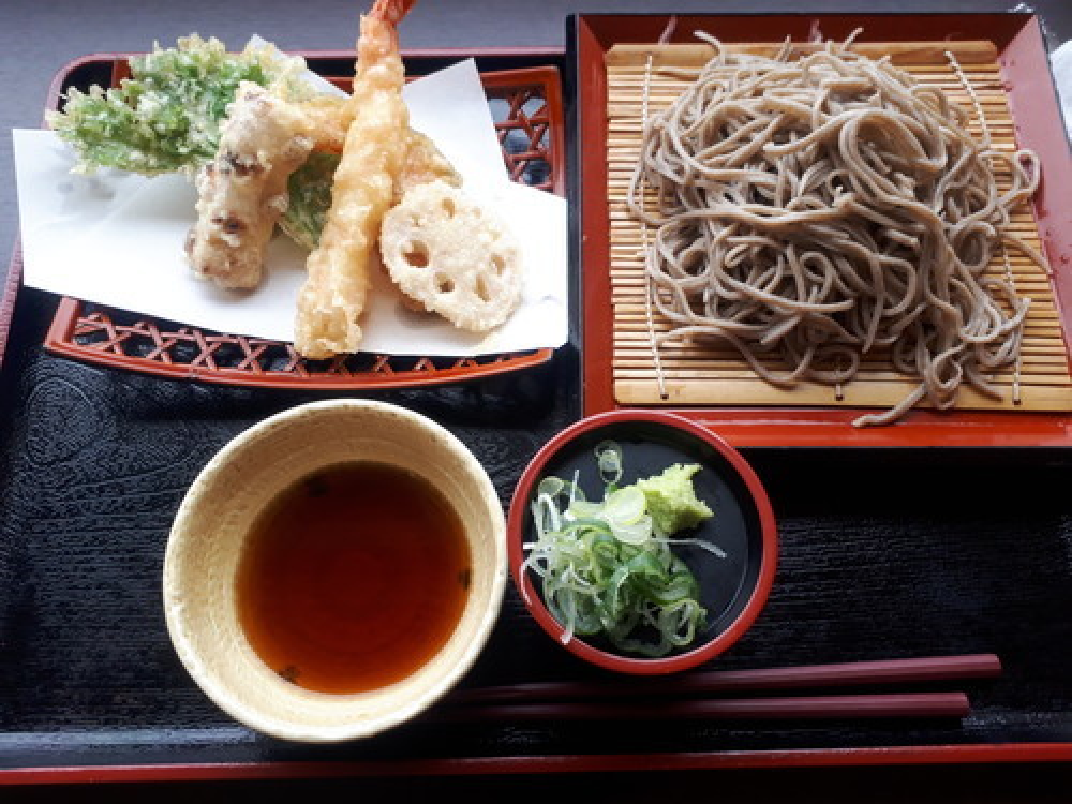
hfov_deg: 65.3
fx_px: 836
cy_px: 402
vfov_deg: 51.4
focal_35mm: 27
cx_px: 536
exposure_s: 1/120
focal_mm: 3.6
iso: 80
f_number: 1.9
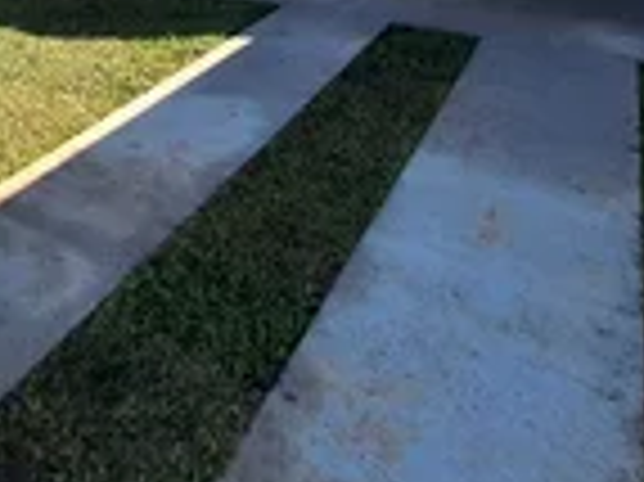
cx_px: -5
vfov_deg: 31.3
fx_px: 651
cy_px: -146
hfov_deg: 44.5
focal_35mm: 35
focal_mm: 1.74
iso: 50
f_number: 2.2
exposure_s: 1/750
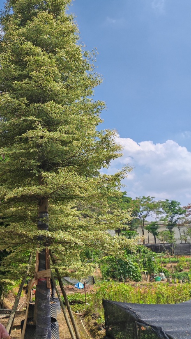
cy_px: 131
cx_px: 49
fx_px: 342
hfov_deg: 30.7
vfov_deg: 52.3
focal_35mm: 38
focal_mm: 5.52
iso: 50
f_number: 1.95
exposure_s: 1/1800
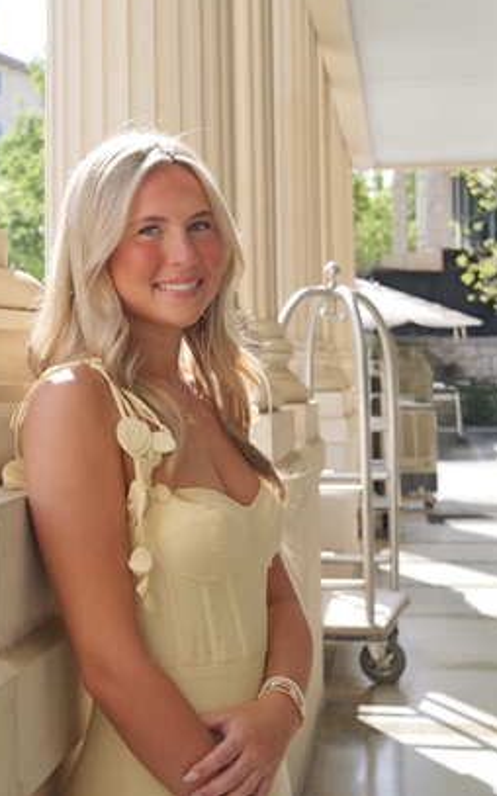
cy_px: 311
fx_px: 1584
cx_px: 187
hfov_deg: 17.8
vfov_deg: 28.1
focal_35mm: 73
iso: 100
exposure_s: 1/250
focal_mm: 28
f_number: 3.6
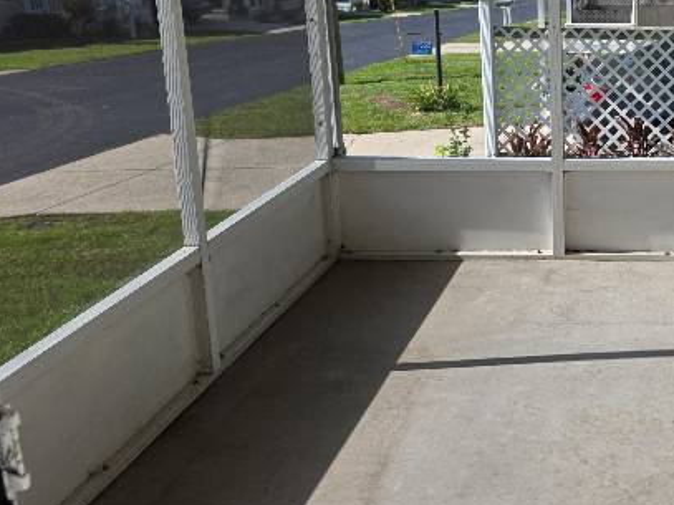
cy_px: 153
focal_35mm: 48
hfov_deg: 36.3
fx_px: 934
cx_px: 648
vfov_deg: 29.9
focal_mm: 6.3
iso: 80
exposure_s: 1/3598
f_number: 1.7
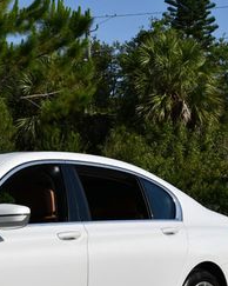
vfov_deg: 16.1
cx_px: -81
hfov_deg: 12.5
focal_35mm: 119
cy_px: 214
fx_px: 1005
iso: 100
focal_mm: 24
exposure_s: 1/320
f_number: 9
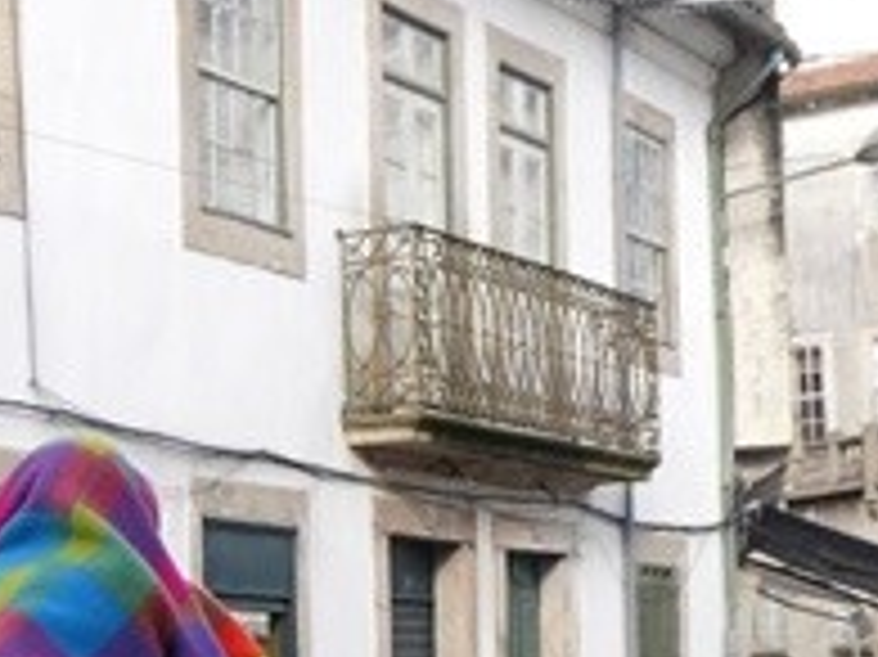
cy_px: 808
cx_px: -126
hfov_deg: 16.8
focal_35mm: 113
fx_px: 2864
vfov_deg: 12.7
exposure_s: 1/125
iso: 80
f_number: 3.9
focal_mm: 7.8
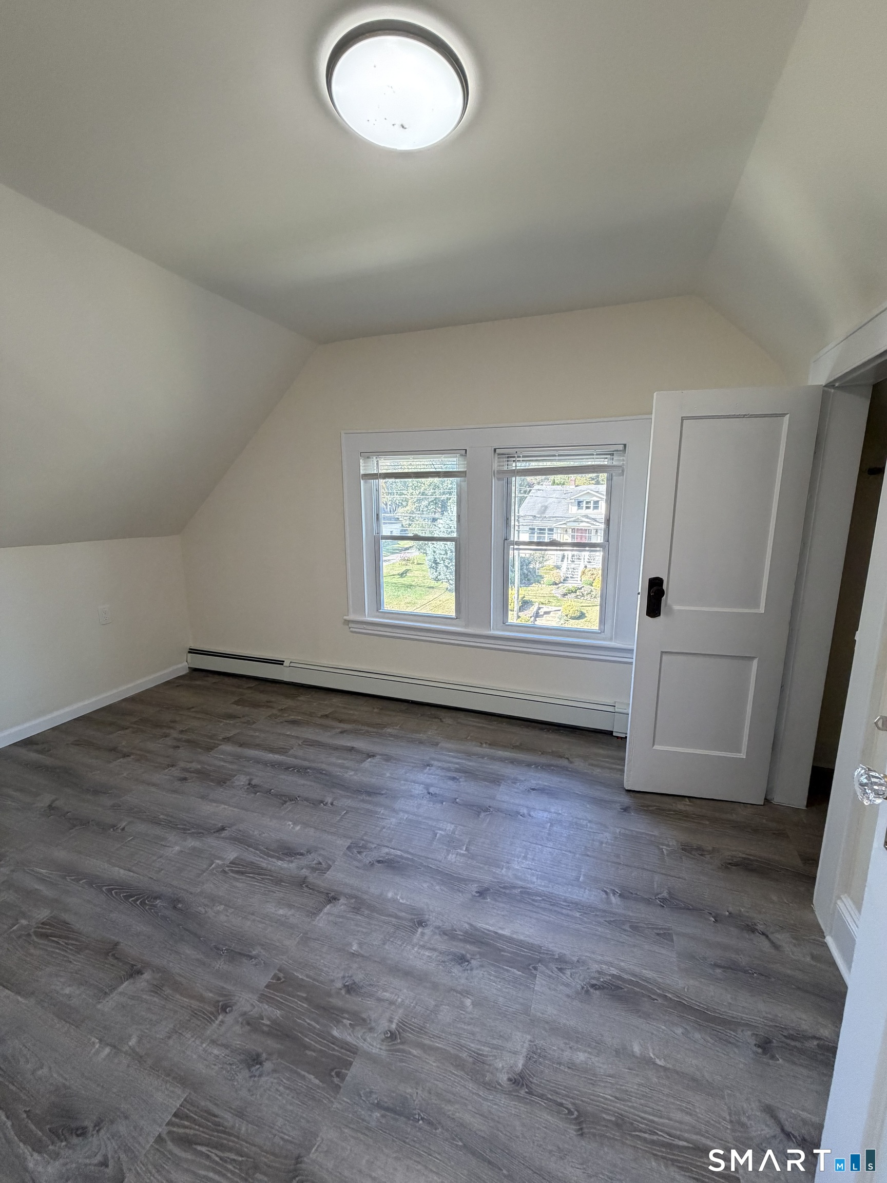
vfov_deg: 102.1
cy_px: 592
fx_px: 478
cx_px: 444
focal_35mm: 14
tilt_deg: -10.9
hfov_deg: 85.7
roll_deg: +0.2
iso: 250
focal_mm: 2.22
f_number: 2.2
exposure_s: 1/120
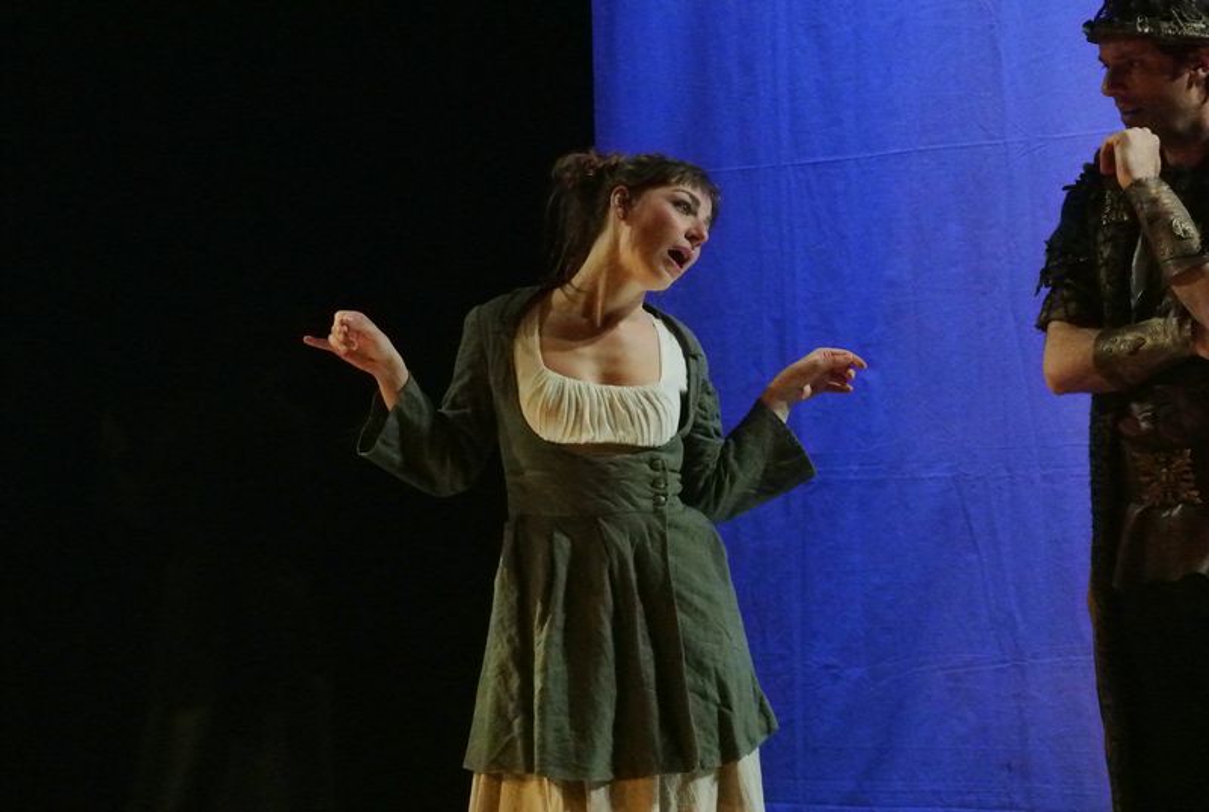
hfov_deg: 14.3
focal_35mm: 143
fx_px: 4812
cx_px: 604
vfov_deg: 9.6
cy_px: 406
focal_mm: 53.1
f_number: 4.5
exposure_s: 1/80
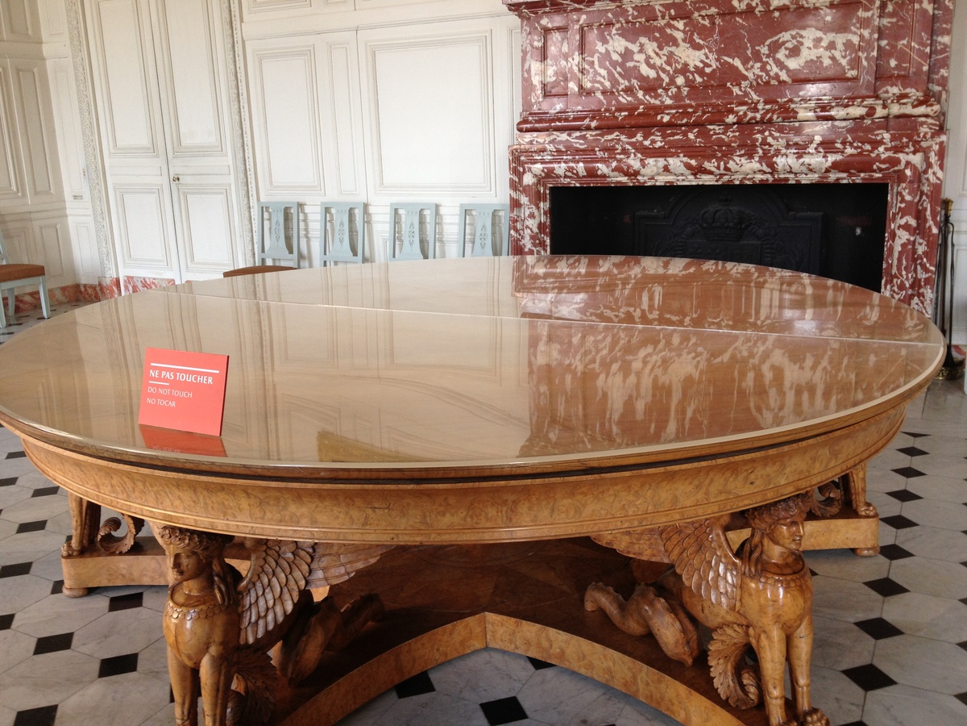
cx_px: 484
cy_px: 363
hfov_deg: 52.6
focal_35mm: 35
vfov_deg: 40.7
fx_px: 978
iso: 50
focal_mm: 4.28
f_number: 2.4
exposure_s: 1/24
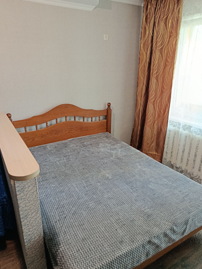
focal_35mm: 25
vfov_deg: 69.4
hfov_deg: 54.9
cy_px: 138
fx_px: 194
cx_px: 101
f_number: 1.7
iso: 1294
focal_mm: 5.24
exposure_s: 1/25
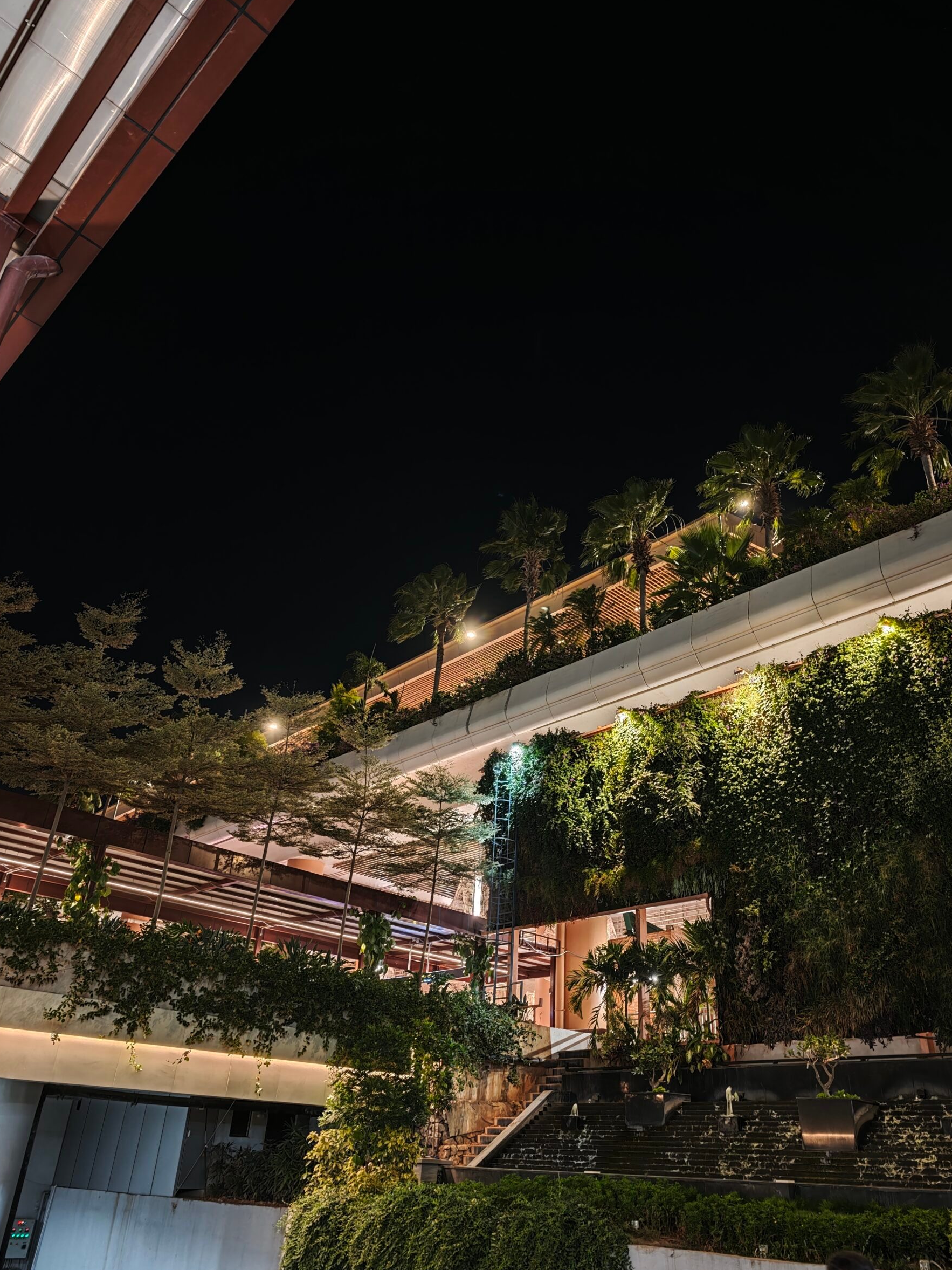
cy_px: 622
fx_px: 917
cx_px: 510
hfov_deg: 54.8
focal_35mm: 25
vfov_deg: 69.4
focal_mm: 8.71
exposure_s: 1/20
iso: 80
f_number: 1.67
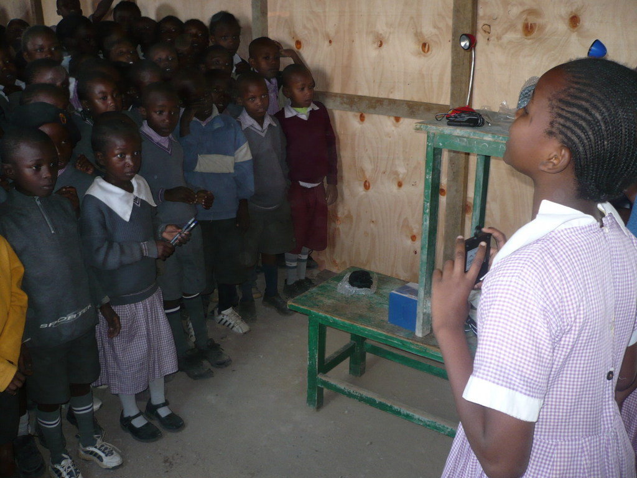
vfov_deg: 40.7
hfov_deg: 52.6
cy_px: 239
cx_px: 318
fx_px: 644
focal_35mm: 35
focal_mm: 5.8
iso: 125
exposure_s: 1/30
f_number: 2.8
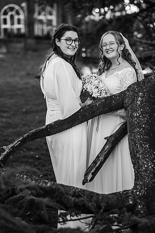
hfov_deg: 16.0
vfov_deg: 23.9
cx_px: 78
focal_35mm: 85
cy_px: 116
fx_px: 550
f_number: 2.5
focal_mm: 85
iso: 100
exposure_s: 1/640
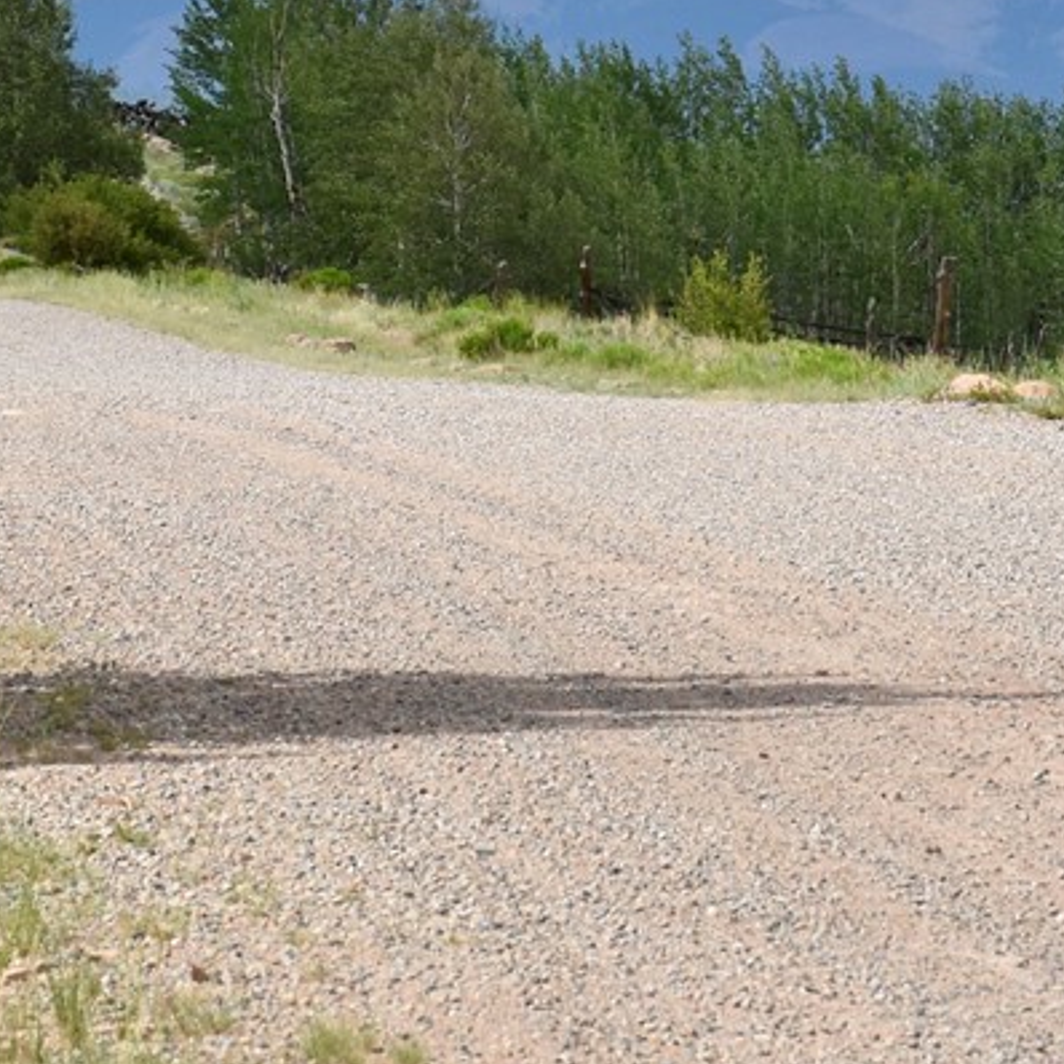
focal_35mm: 359
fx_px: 12484
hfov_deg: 4.9
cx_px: 908
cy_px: -146
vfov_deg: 4.9
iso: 200
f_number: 10
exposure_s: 1/400
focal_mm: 66
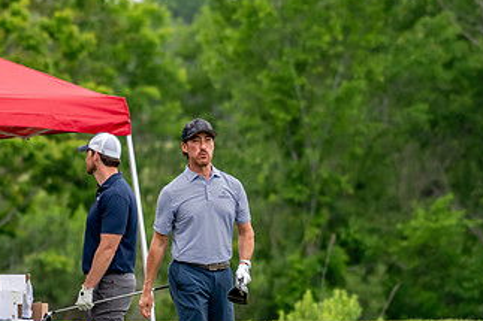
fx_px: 10848
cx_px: 147
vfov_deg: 1.7
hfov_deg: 2.6
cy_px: 222
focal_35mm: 809
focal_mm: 300
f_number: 5.6
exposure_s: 1/2000
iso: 1100
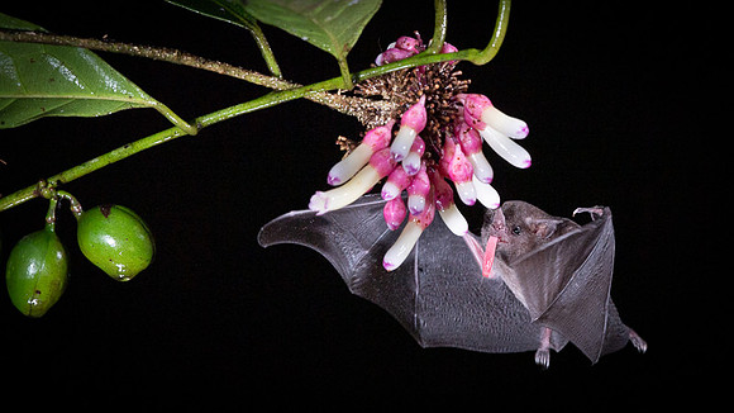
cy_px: 137
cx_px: 477
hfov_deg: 5.1
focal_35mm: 420
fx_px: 8179
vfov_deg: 2.9
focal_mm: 185
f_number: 8
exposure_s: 1/250
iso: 500
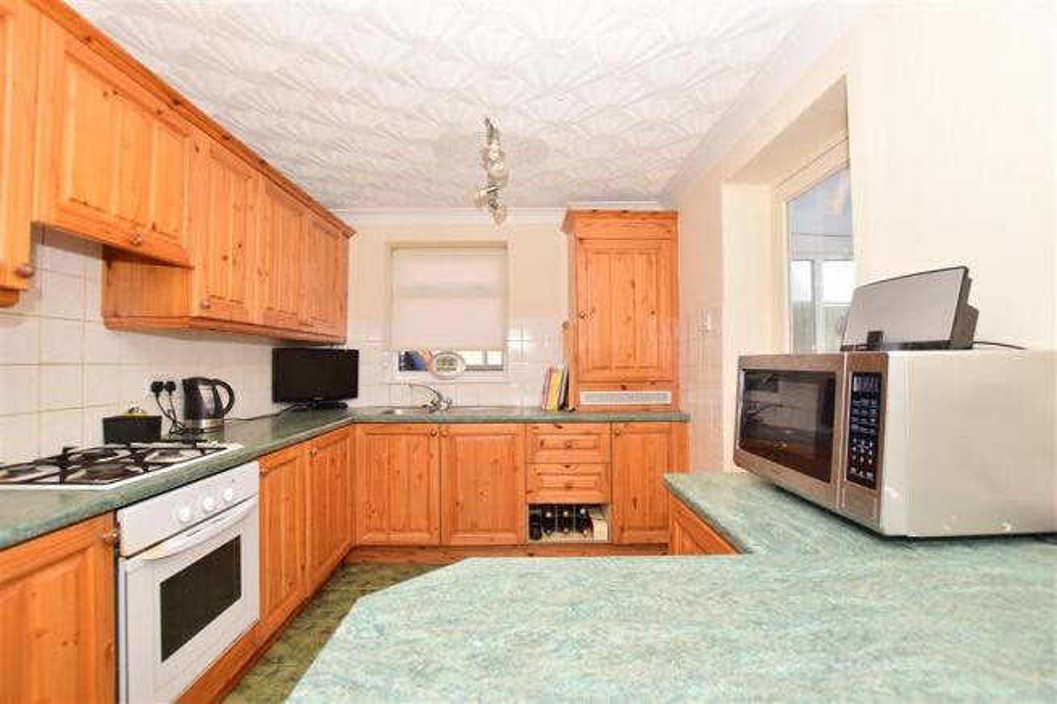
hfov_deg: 100.4
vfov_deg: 77.3
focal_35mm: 15
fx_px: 440
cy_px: 352
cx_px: 528
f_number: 6.3
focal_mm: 10
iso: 200
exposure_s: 1/160
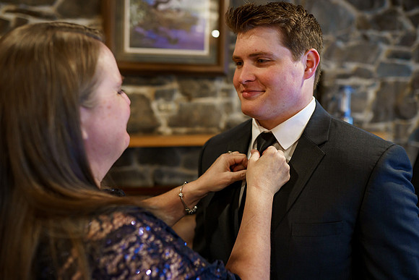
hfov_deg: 54.2
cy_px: 140
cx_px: 210
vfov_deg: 37.7
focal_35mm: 35
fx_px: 409
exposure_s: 1/200
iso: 1600
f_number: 2.2
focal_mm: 35
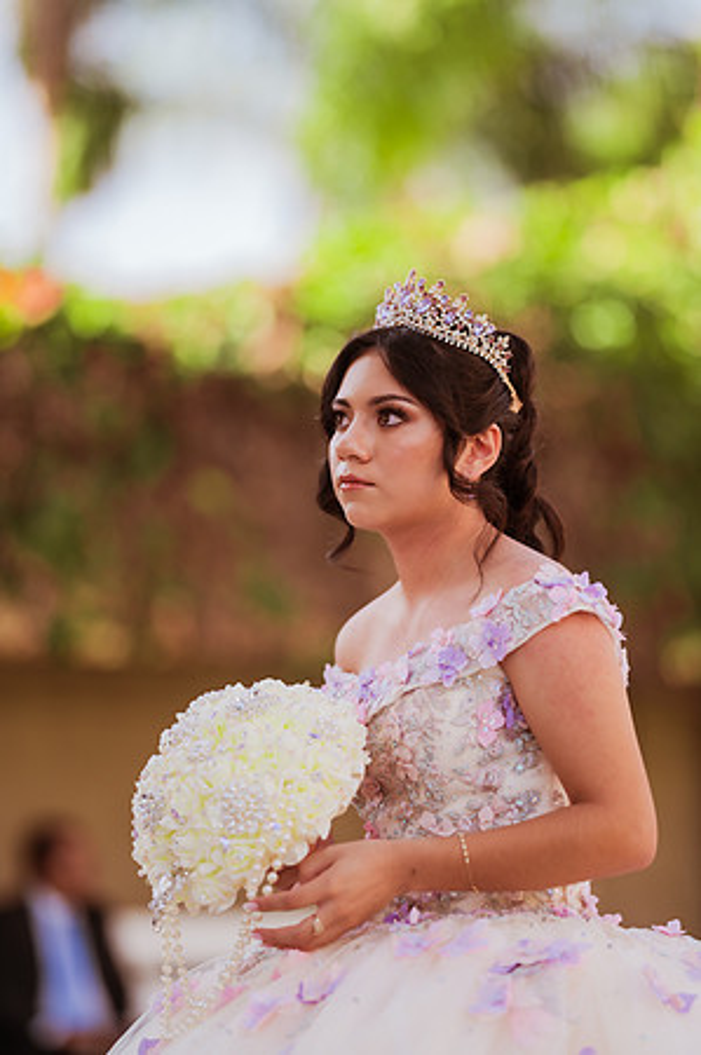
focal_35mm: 135
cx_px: 350
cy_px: 528
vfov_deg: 15.2
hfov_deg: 10.1
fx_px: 3952
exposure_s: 1/1000
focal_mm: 135
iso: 125
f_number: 1.8
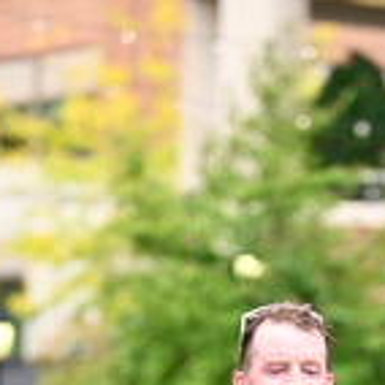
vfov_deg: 4.6
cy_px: 550
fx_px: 4769
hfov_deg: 4.6
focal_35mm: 379
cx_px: 378
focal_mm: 115
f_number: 2.8
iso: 1000
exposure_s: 1/2000
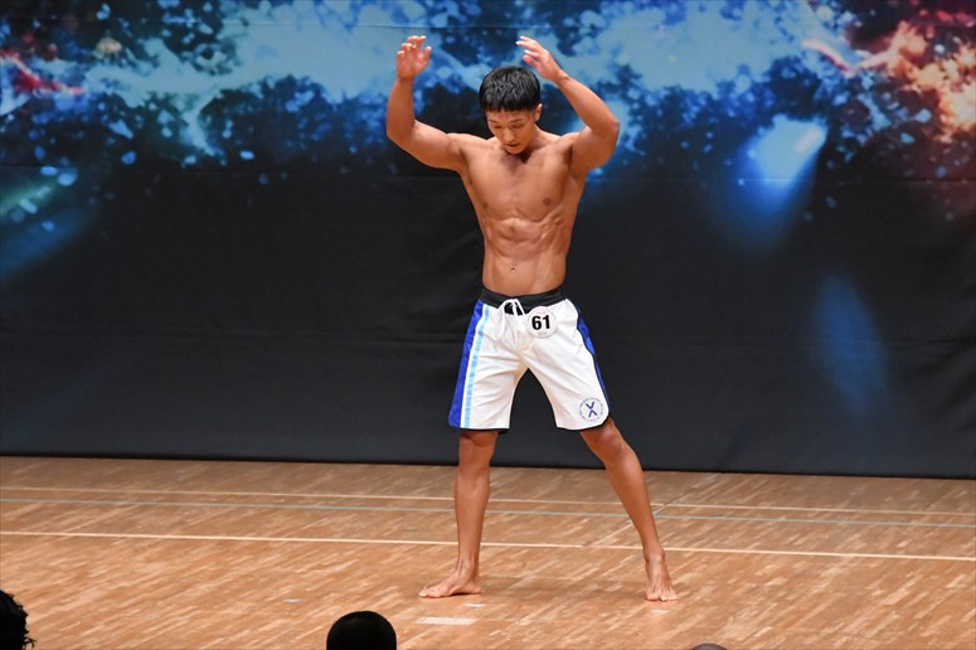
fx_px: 7317
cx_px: 488
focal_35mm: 270
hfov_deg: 7.6
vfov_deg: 5.1
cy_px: 325
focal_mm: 180
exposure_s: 1/400
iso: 8000
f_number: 5.6
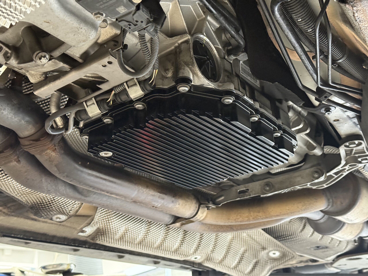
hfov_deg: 39.7
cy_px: 138
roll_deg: +2.6
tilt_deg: +21.3
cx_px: 184
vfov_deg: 30.3
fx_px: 510
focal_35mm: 48
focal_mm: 6.76
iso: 500
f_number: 1.78
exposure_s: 1/30
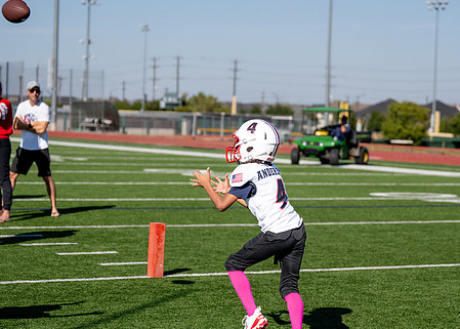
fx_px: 1320
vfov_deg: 14.2
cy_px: 190
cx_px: 246
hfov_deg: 19.8
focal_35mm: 101
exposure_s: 1/6400
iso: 320
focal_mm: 70
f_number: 2.8
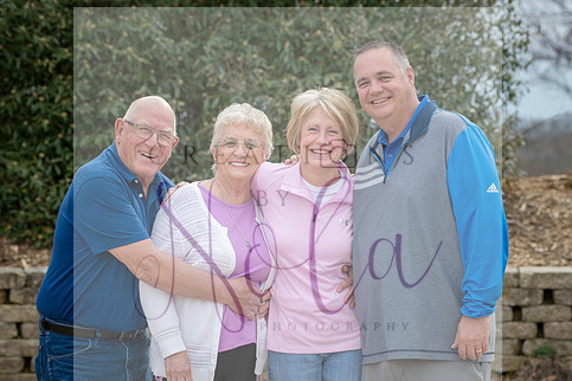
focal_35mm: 120
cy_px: 222
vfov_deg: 11.4
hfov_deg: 17.1
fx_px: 1907
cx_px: 288
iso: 400
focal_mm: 100
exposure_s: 1/640
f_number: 5.6
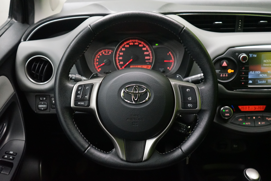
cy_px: 90
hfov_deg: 51.9
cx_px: 136
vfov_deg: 35.9
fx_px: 279
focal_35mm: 37
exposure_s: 1/60
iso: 6400
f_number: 4
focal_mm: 37
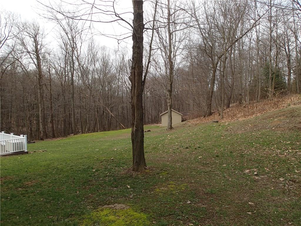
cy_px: 113
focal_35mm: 25
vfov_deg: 54.9
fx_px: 217
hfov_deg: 69.4
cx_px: 150
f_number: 2.8
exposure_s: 1/400
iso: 100
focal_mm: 4.5
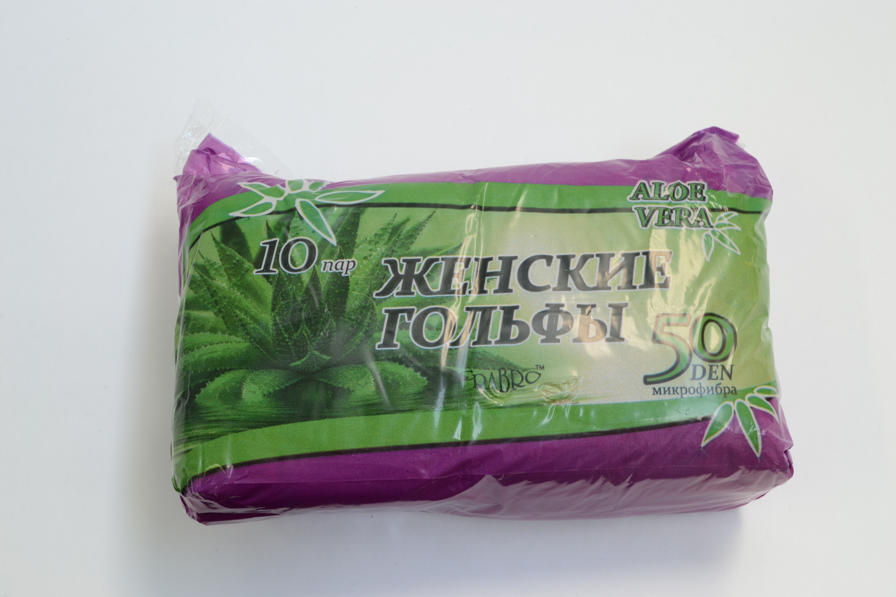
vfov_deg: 28.1
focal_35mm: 48
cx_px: 448
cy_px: 298
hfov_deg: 41.1
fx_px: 1195
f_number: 13
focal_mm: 32
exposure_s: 1/1.6
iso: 100
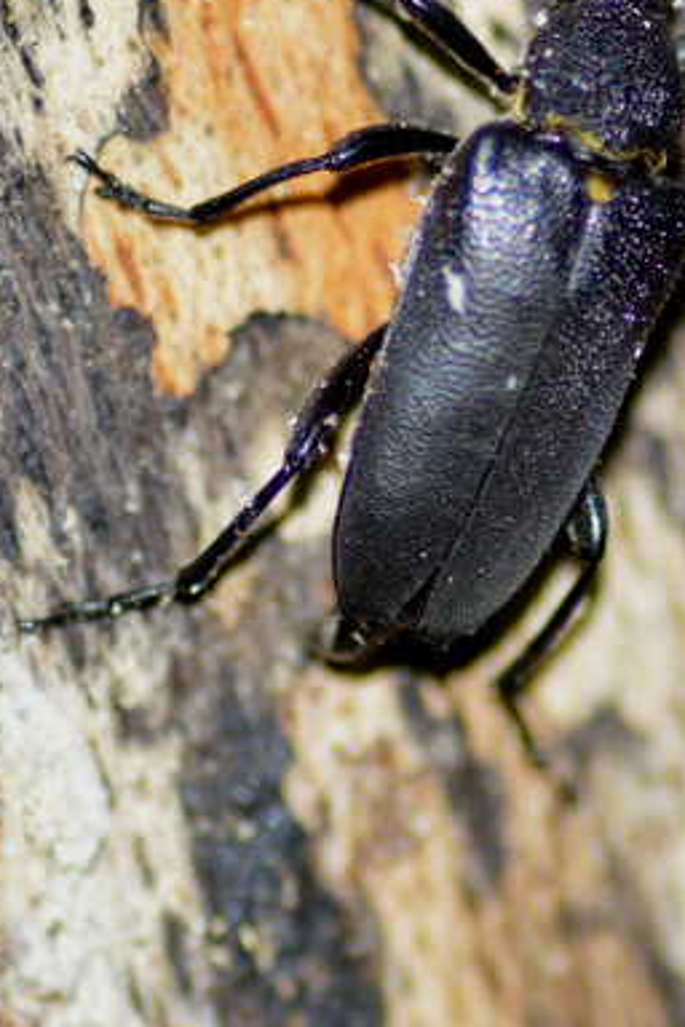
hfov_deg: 5.5
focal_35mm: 250
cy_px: 259
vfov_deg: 8.2
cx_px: 508
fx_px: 7135
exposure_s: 1/200
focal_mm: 100
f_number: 4.5
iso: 100
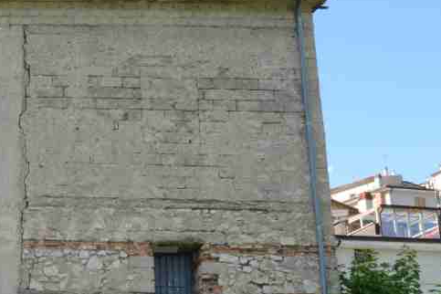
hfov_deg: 27.9
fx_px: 808
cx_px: -42
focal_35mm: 66
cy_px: 252
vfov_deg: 20.3
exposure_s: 1/60
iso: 560
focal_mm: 24
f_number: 22
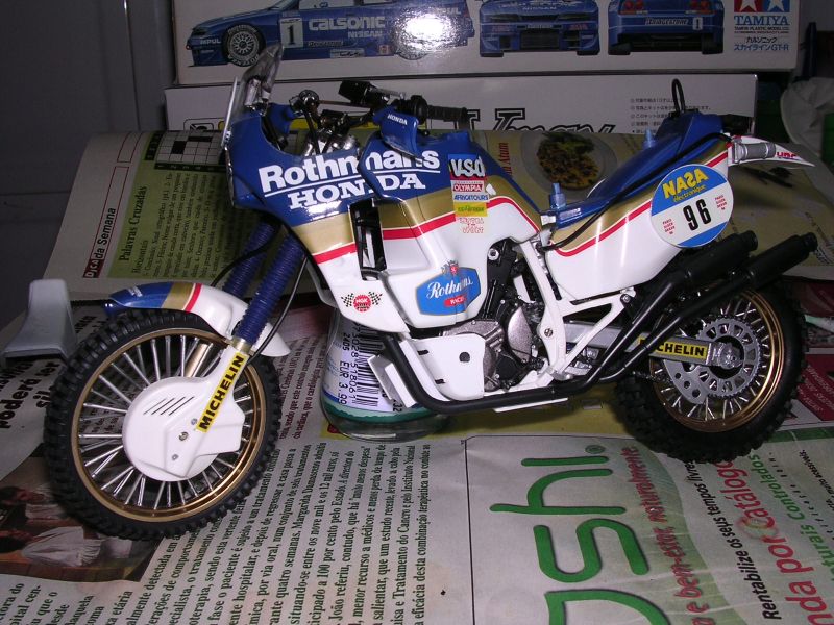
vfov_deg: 37.7
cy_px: 312
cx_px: 417
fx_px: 916
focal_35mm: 38
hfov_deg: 49.0
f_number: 5.6
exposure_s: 1/60.1
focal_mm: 5.8
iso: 100
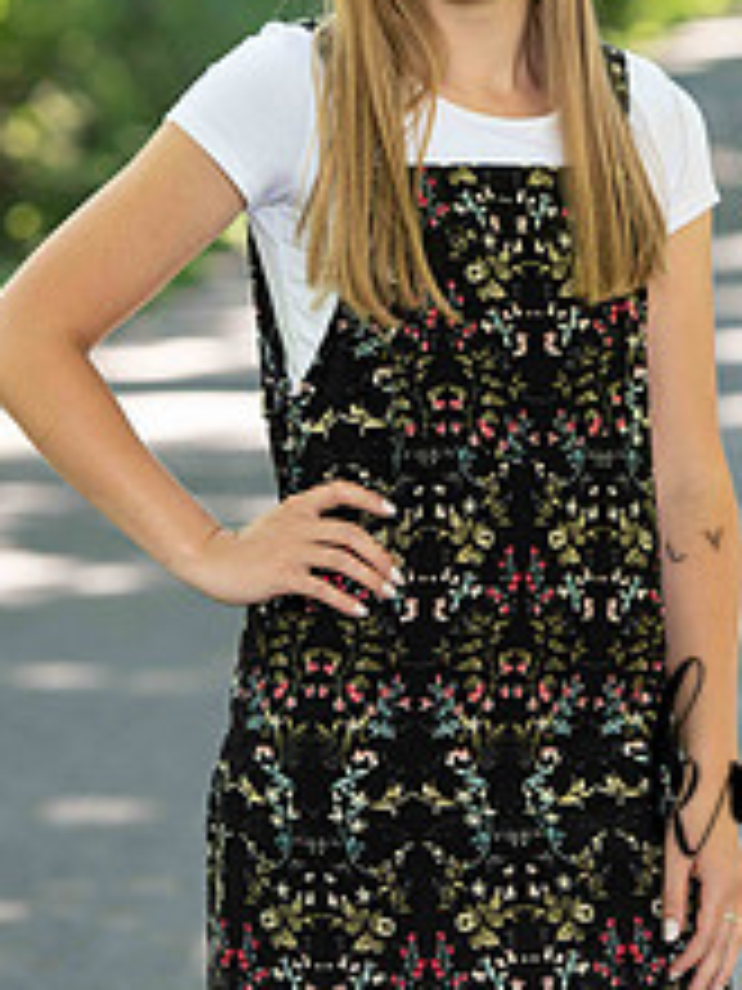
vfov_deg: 8.4
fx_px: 6745
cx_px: 481
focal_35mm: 236
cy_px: 45
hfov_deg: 6.3
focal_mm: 120
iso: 640
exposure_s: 1/200
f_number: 3.5
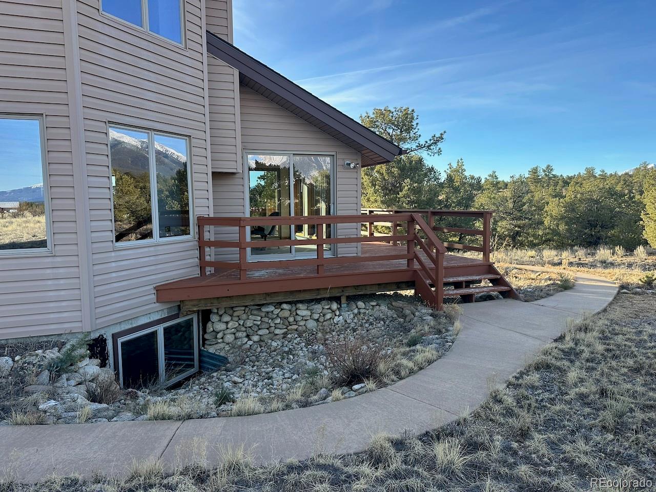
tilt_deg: -4.6
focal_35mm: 24
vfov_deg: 56.8
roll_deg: +0.7
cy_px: 246
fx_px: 455
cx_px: 328
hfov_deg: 71.6
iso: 80
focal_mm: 6.86
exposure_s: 1/816
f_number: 1.78
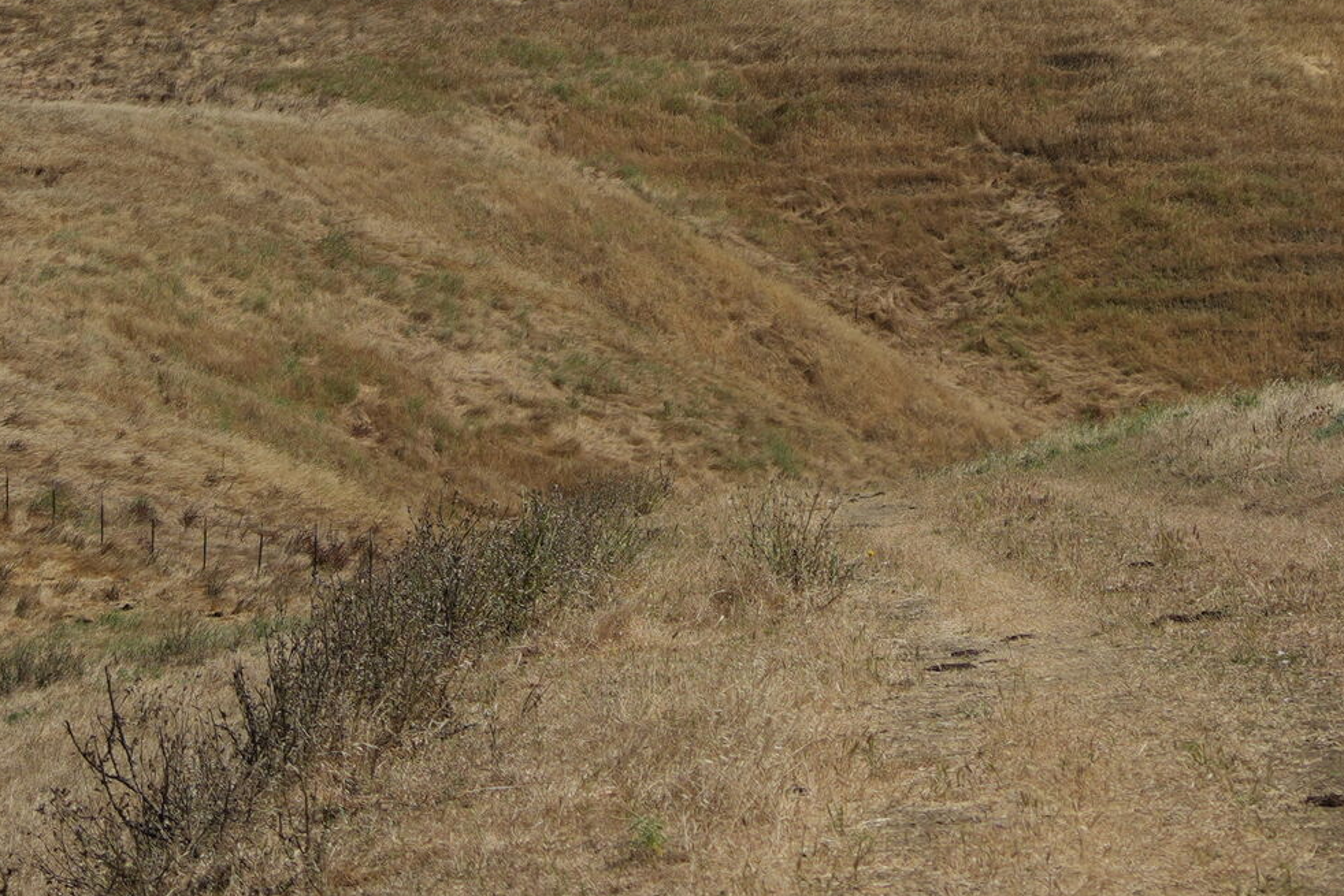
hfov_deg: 9.4
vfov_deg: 6.2
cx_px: 651
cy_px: -305
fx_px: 8214
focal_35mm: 220
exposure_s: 1/1250
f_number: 5
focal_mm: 50
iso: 100
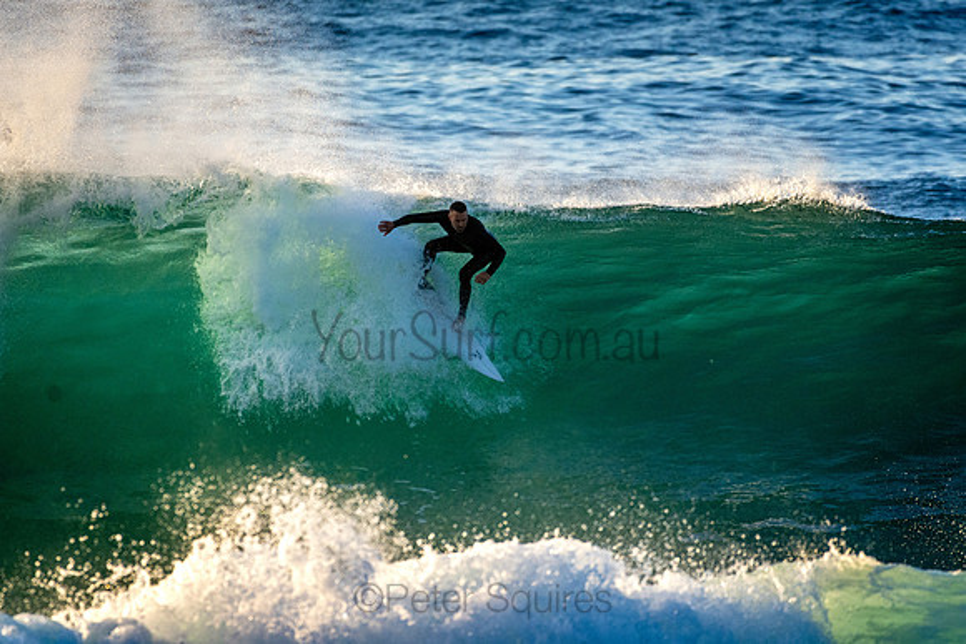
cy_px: 322
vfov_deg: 1.8
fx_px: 20129
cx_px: 483
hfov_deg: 2.7
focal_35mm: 750
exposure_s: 1/2000
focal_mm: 500
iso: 900
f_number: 5.6
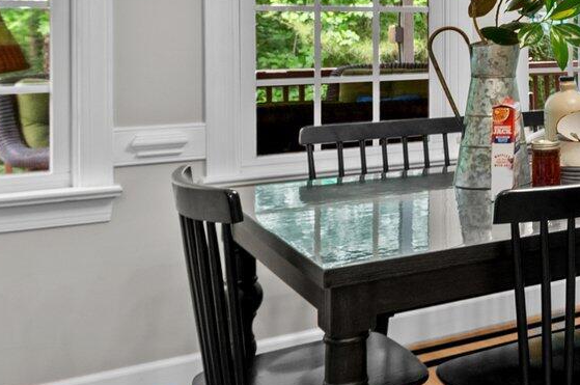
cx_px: 767
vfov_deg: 23.8
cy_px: 27
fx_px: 885
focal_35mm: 55
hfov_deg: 29.0
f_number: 6.3
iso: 400
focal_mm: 15
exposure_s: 1/4
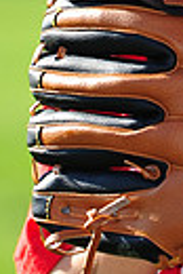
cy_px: -116
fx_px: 4905
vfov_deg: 3.2
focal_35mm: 645
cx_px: 284
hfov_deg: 2.1
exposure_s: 1/800
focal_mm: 145
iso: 200
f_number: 4.5
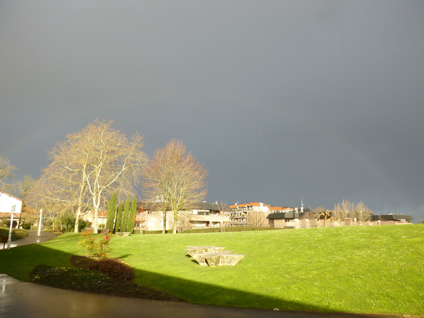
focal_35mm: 25
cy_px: 159
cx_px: 212
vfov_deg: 54.9
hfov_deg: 69.4
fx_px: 306
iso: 100
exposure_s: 1/125
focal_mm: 4.5
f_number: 3.9
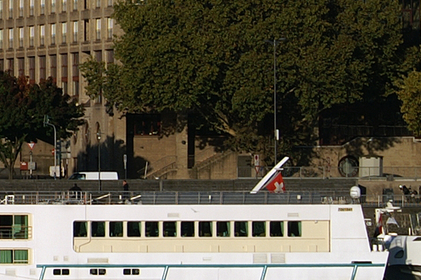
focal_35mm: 435
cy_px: -38
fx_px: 5083
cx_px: -427
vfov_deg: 3.2
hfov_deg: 4.7
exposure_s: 1/300
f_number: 10
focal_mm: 70
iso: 100
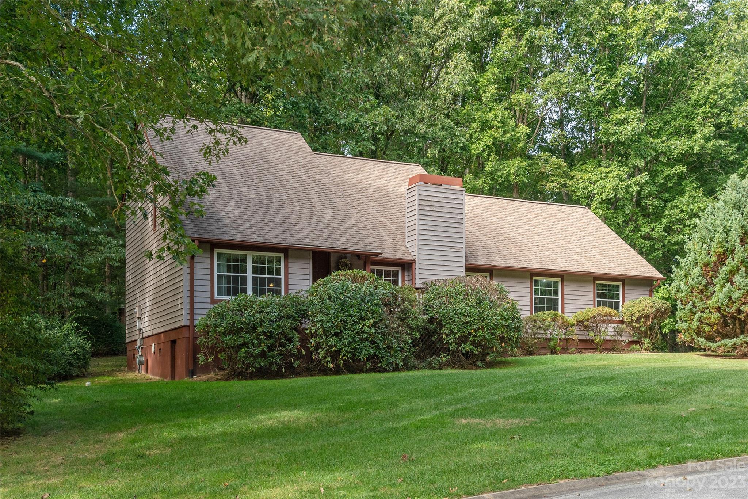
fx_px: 727
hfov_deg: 54.4
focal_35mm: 35
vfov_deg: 37.9
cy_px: 250
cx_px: 374
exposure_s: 1/400
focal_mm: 35
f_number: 7.1
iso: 320
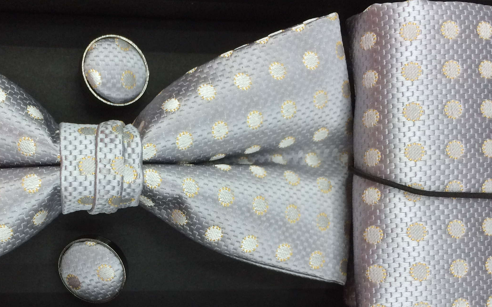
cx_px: 142
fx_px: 670
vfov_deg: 25.4
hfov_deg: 39.5
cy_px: 240
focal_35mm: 50
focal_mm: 4.12
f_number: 2.2
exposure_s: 1/30
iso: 80
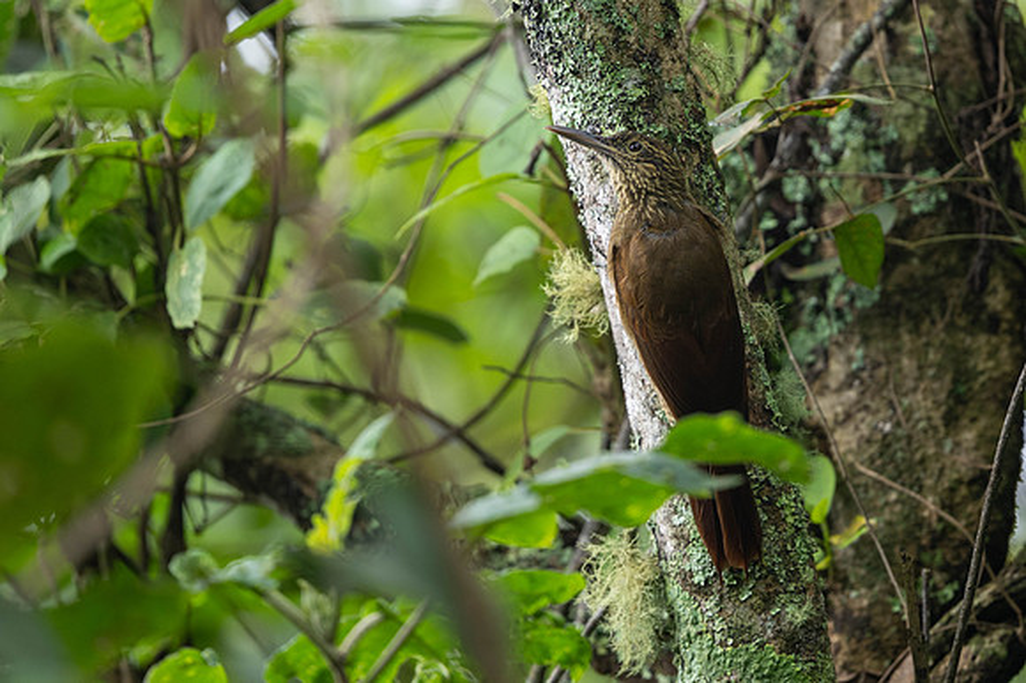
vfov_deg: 1.8
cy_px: 280
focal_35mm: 757
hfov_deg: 2.7
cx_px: 647
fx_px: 21549
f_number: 2.8
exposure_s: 1/160
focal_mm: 400
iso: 180
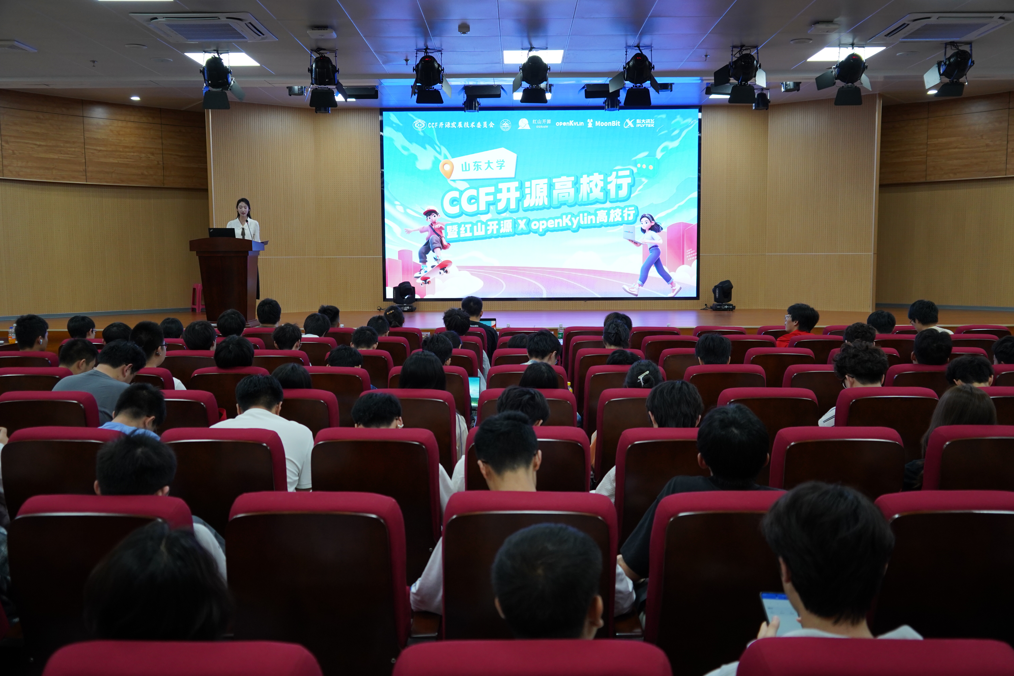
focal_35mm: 32
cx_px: 507
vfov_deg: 41.1
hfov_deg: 58.7
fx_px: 901
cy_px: 338
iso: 1600
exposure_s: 1/160
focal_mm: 32
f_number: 4
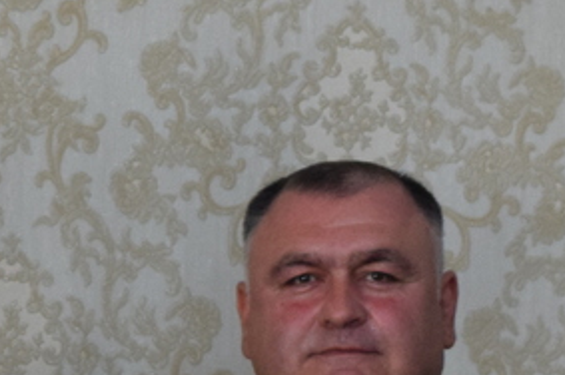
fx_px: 3659
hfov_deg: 8.8
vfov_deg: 5.8
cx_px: 90
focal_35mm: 233
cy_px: 512
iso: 900
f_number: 5.6
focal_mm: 55
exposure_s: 1/60
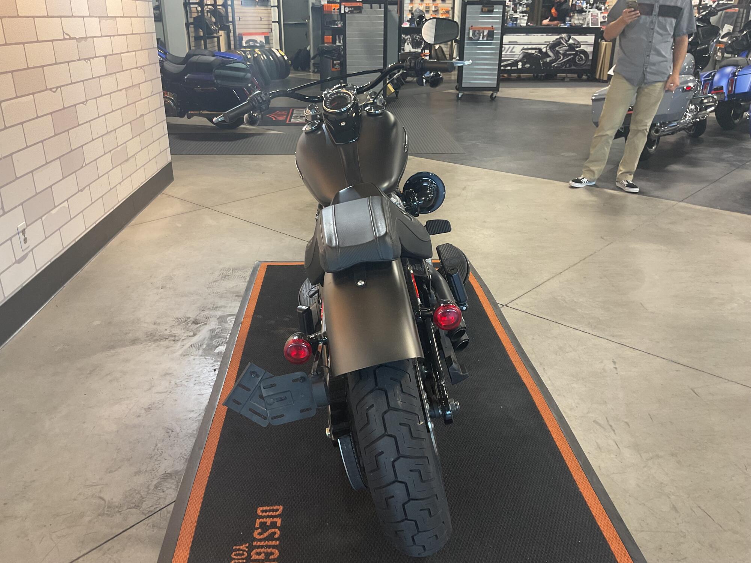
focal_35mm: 29
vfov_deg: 48.2
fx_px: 629
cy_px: 282
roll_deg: +0.7
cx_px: 376
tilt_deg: -23.5
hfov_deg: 61.7
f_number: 1.8
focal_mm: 3
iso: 80
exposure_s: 1/50
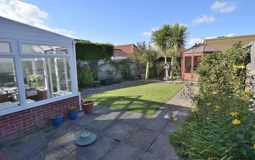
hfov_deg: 90.3
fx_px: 127
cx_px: 130
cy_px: 78
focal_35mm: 18
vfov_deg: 64.2
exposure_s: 1/250
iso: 200
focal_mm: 11.5
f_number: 8
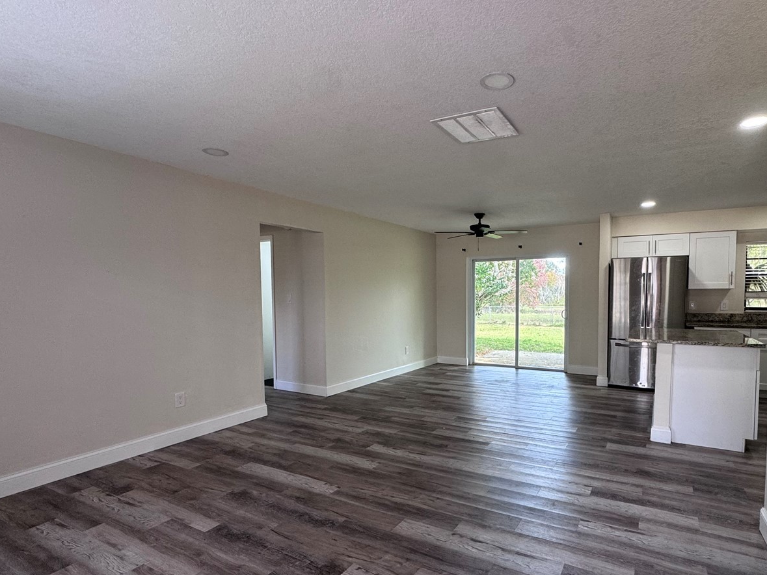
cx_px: 452
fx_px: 421
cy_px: 316
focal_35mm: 19
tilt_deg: -3.6
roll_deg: +0.9
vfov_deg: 68.5
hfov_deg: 83.8
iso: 125
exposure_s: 1/120
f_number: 2.2
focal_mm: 2.22
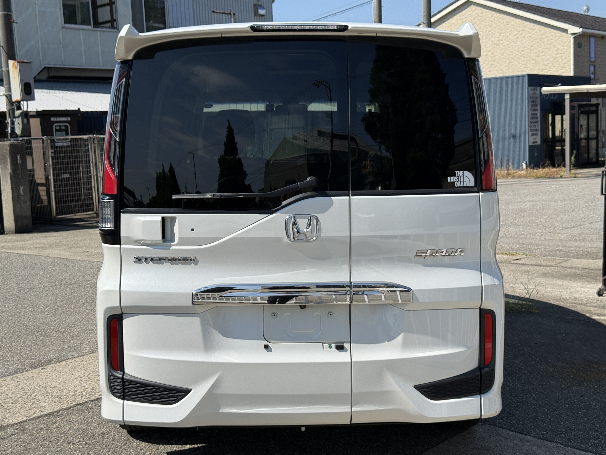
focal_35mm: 48
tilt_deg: -5.9
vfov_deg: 30.3
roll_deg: +2.6
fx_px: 840
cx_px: 303
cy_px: 228
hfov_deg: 39.7
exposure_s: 1/6024
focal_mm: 6.76
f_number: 1.78
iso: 80
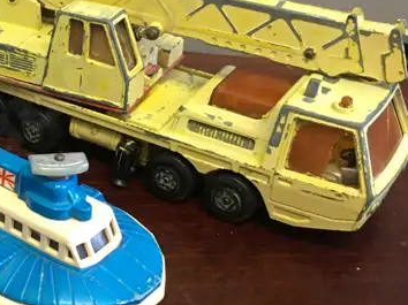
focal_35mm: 84
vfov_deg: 17.5
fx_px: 989
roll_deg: +1.0
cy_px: 169
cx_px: -48
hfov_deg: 22.0
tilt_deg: -31.8
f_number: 2.2
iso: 80
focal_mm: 4.15
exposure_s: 1/17
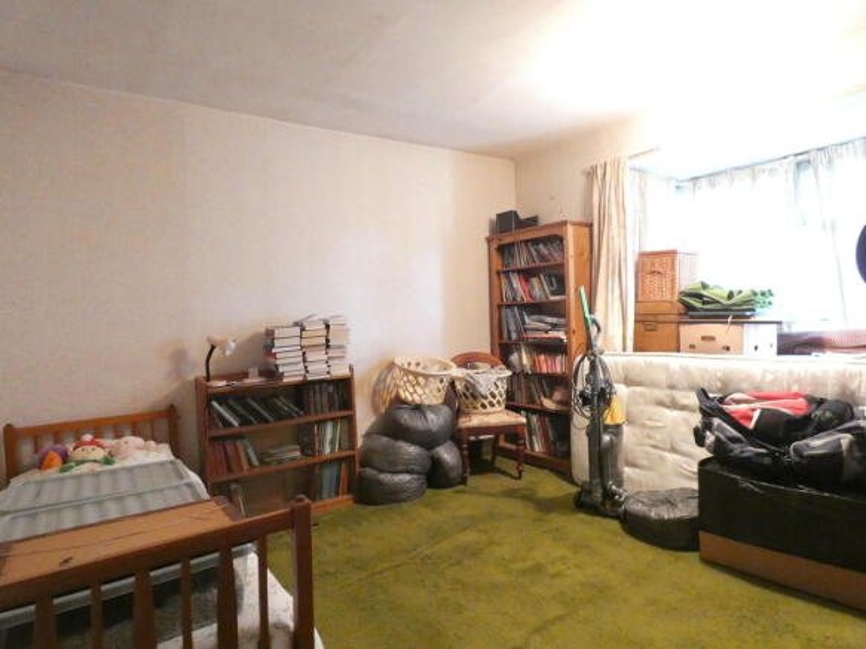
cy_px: 324
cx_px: 433
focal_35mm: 20
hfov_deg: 81.8
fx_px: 500
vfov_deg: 66.0
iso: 1600
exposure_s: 1/8
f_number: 3.2
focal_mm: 3.6
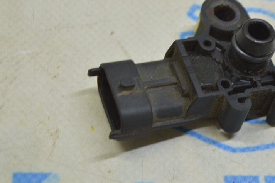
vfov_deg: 12.2
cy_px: 76
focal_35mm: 112
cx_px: 193
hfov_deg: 18.2
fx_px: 855
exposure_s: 1/25
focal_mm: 52
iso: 400
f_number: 5.6
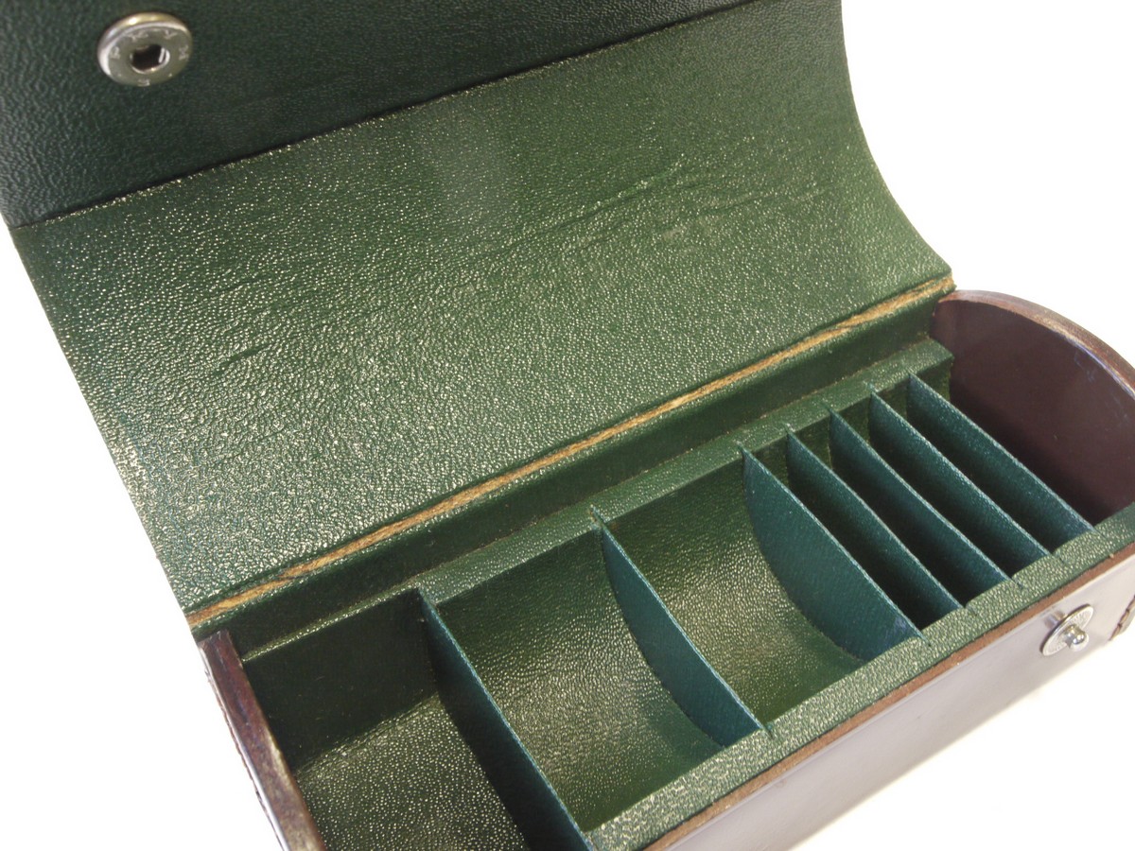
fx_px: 1180
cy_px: 426
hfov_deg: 51.4
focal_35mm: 36
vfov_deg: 39.7
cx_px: 568
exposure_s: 1/4
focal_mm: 18
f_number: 11
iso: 800
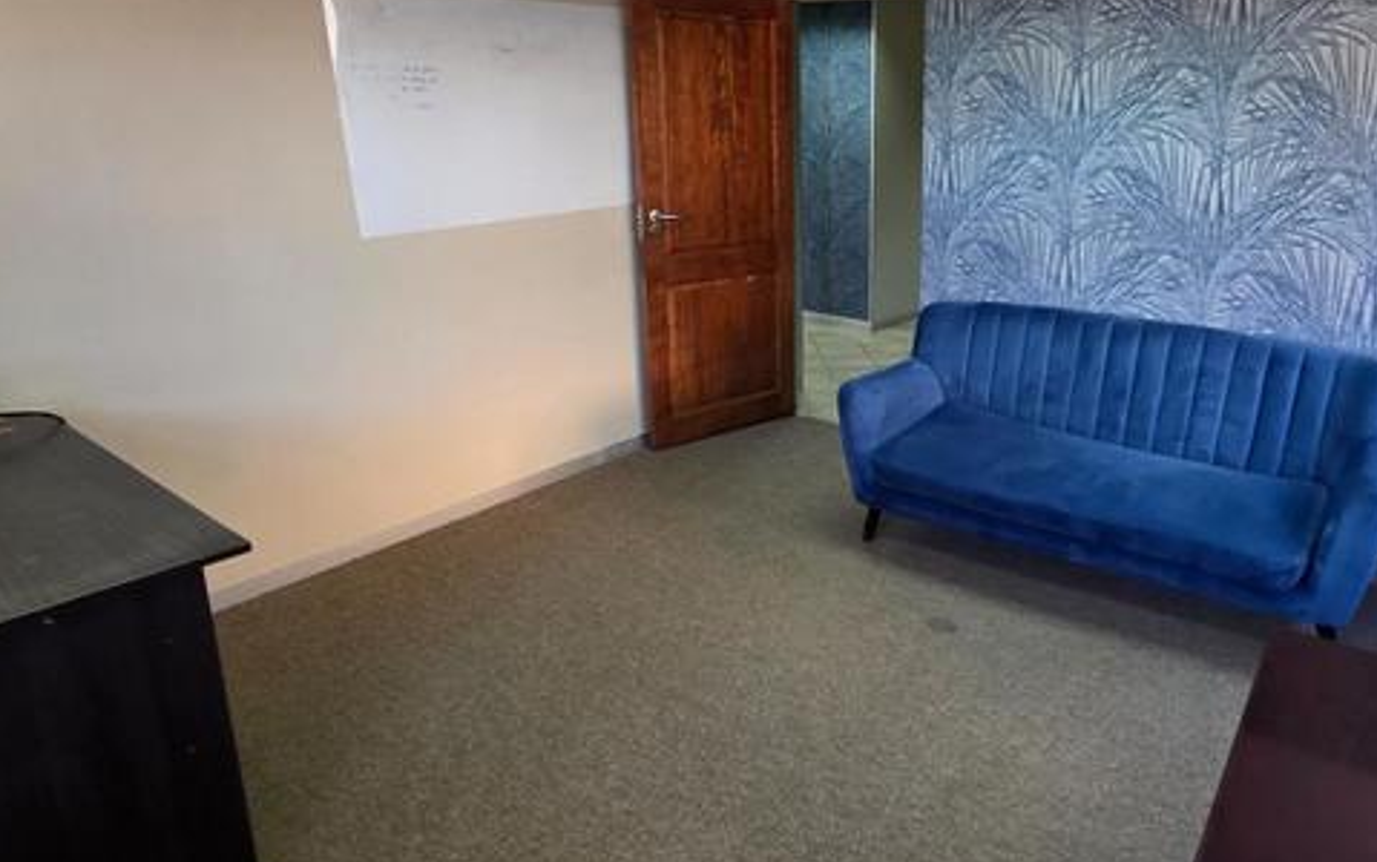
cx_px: 931
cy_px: 336
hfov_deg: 74.5
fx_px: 864
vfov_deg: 52.6
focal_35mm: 23
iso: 250
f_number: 1.9
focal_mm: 2.2
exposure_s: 1/50
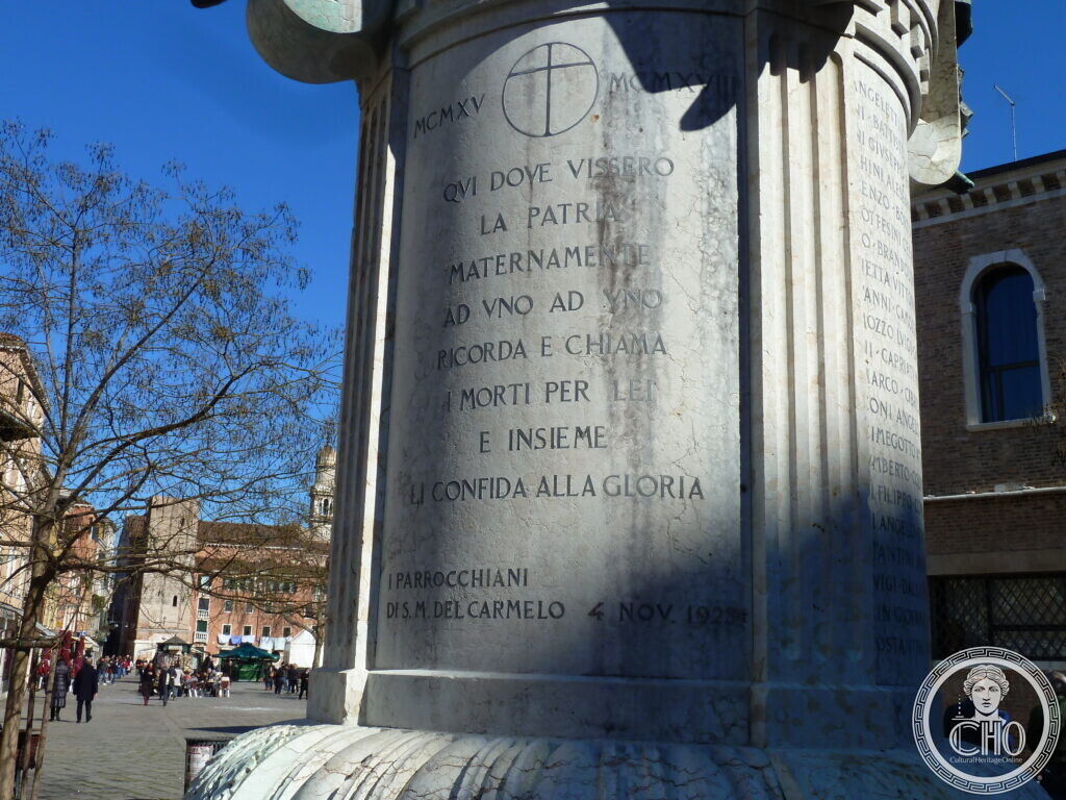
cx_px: 533
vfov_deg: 38.7
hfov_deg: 50.1
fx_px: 1139
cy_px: 400
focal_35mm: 37
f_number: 5
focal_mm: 6.1
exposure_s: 1/500
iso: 80
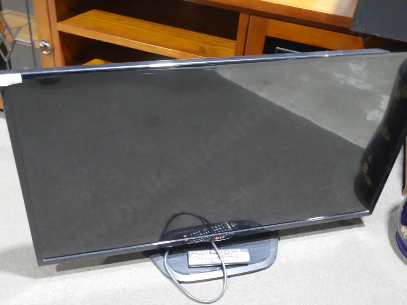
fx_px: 470
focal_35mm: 40
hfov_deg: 46.8
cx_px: 204
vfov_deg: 36.0
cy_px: 152
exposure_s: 1/15
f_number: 9
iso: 3200
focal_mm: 20
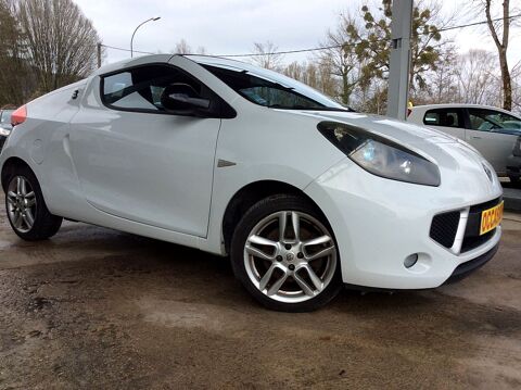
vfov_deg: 44.1
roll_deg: +4.1
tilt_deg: -7.6
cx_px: 260
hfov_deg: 56.9
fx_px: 481
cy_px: 195
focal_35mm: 32
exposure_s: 1/353
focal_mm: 3.3
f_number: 2.4
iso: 32
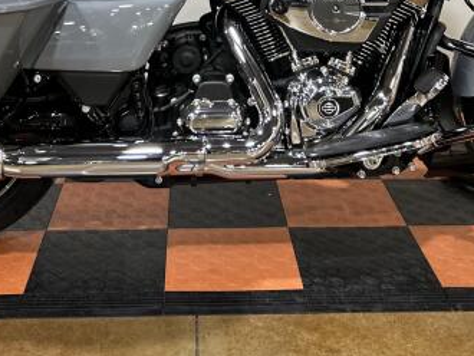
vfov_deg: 21.6
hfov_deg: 30.7
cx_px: 211
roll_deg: +0.2
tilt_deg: -6.2
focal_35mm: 63
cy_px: -70
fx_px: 863
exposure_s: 1/60
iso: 125
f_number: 1.5
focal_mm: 5.7
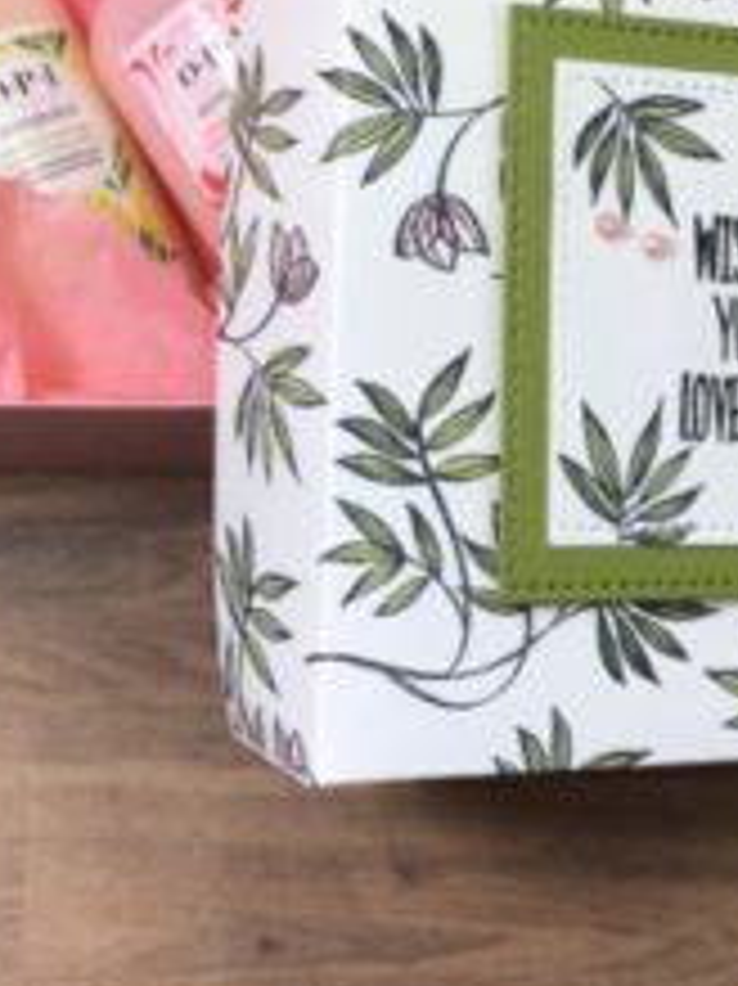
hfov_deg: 22.9
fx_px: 1821
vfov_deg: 29.4
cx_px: 281
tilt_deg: -69.5
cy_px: 162
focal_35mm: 64
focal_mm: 3.99
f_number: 1.8
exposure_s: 1/173
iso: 20
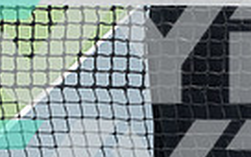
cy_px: 48
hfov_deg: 15.4
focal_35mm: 135
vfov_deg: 9.7
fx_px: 923
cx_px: 209
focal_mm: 40
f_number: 6.3
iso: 100
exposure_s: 1/320
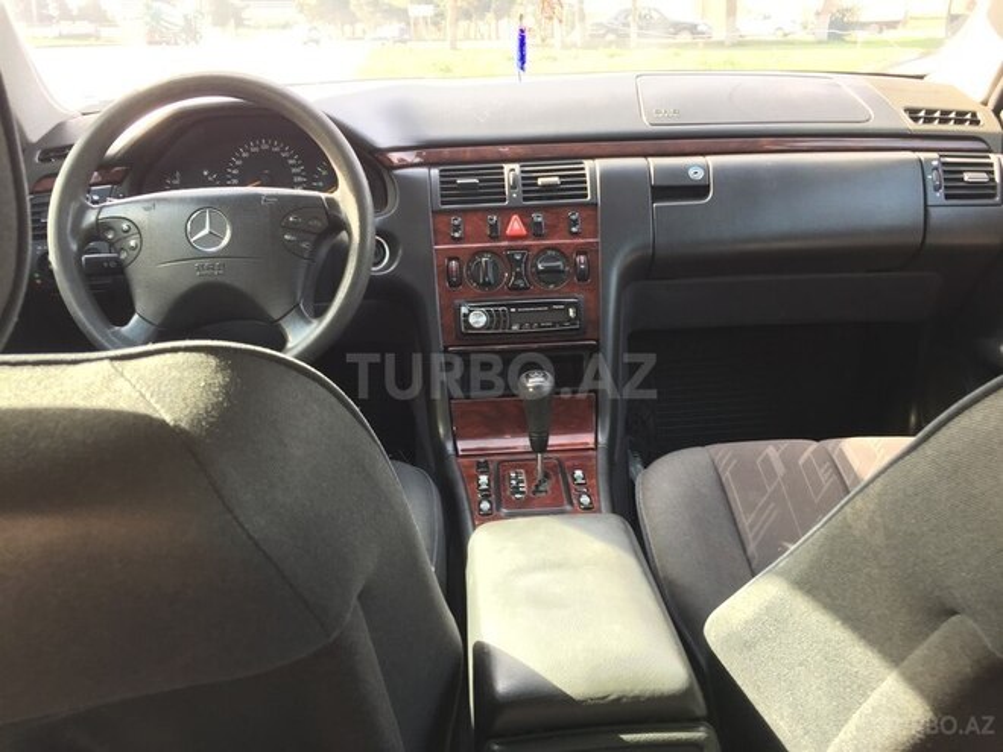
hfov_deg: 61.7
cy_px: 376
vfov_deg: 48.2
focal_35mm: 29
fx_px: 840
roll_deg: -0.2
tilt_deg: -21.2
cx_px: 502
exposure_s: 1/33
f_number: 2.2
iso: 32
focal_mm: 4.15
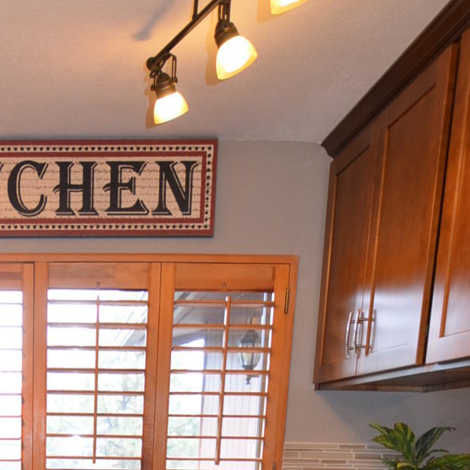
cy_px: 609
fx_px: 717
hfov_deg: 34.2
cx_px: 43
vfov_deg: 29.4
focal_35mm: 47
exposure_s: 1/100
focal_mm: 11.5
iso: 400
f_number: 2.8
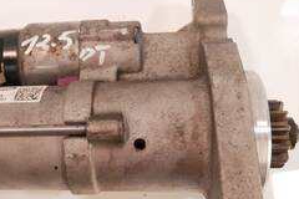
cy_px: 107
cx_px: 88
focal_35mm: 50
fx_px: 415
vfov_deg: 27.0
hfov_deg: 38.9
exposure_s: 1/125
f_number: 3.5
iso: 1000
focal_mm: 12
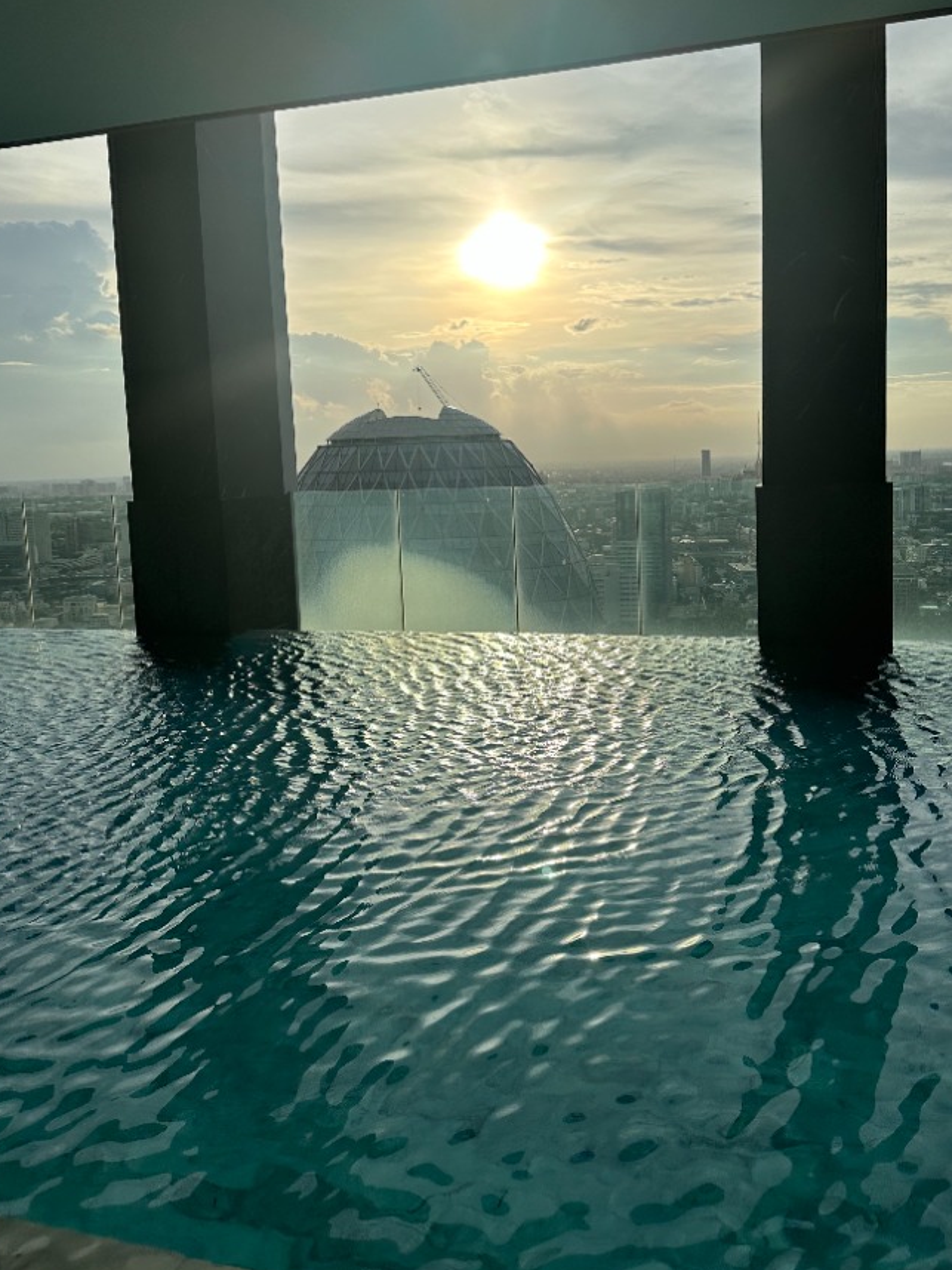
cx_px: 536
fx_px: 1026
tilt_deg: -5.4
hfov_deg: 49.6
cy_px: 562
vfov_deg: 63.2
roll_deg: +2.1
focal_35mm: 28
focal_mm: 6.86
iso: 80
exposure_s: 1/9709
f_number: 1.78
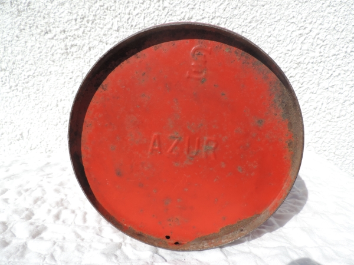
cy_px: 132
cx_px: 177
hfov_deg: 71.6
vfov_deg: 56.8
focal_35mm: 24
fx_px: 245
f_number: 3.3
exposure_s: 1/1250
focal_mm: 4.3
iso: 80
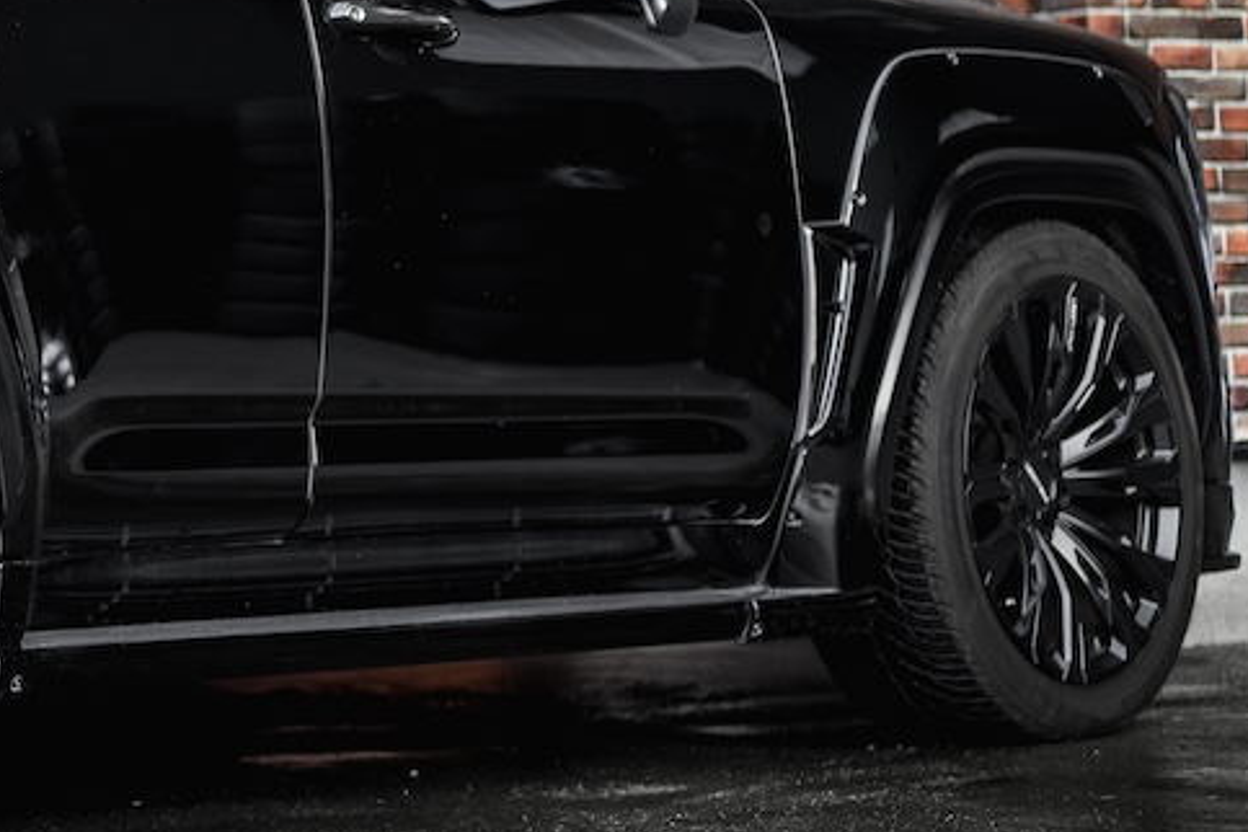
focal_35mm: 145
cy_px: -32
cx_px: -398
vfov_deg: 9.4
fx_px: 5026
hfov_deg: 13.6
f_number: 1.8
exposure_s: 1/320
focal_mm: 50
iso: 200
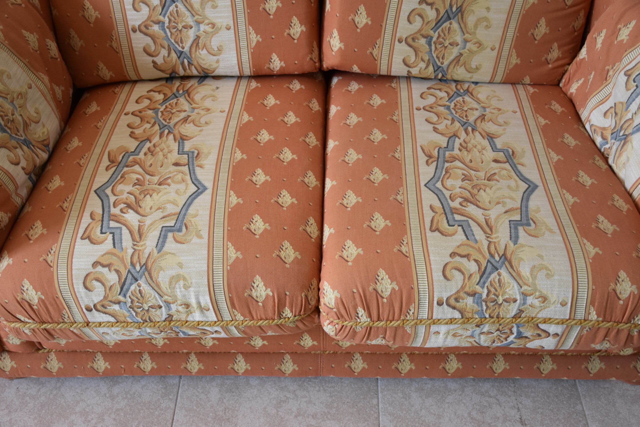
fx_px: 640
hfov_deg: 53.1
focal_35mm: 36
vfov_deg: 36.9
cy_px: 214
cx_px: 320
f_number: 4.5
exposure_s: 1/80
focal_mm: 24
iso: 800
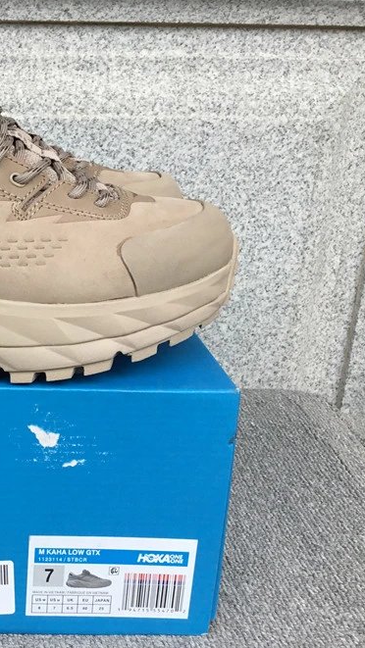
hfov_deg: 24.1
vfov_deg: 44.6
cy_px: 327
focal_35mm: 46
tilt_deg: -19.2
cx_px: -46
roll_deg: -0.3
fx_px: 791
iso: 25
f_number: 2.4
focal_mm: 3.3
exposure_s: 1/241
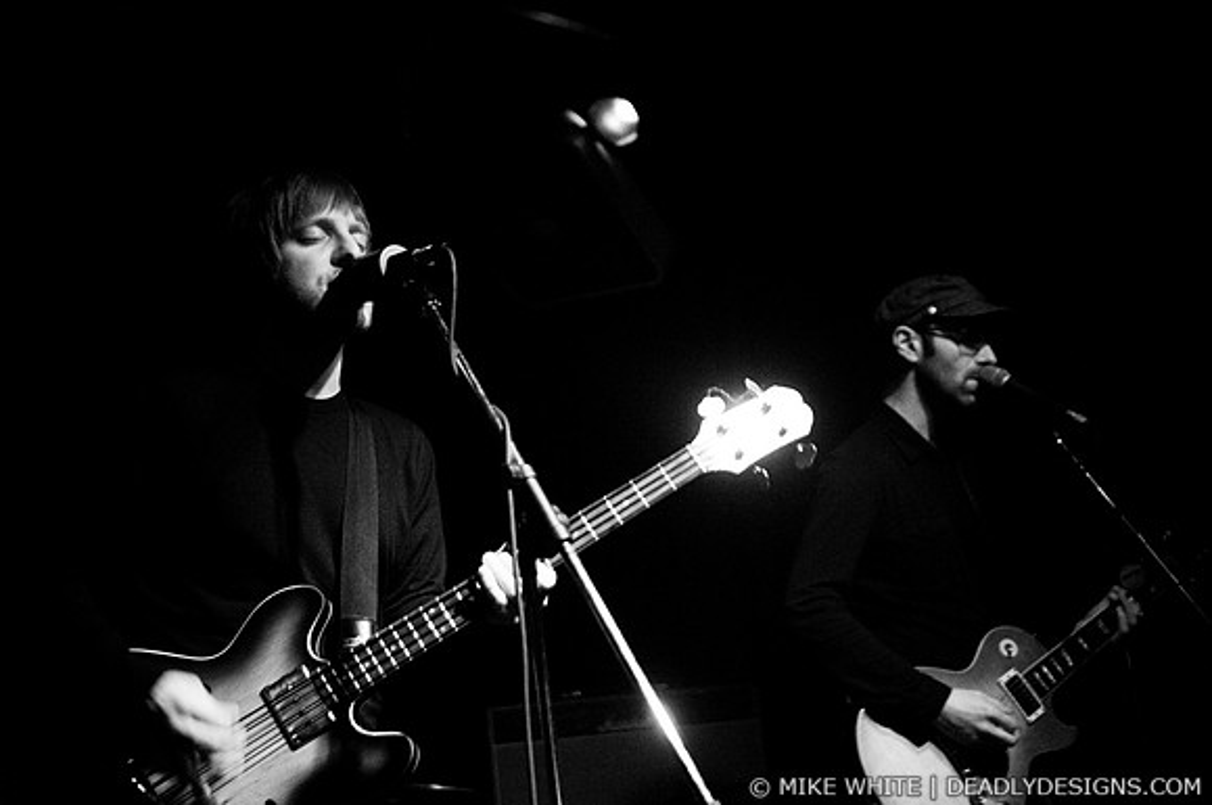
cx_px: 606
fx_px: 1513
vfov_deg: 29.8
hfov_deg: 43.7
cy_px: 402
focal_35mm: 45
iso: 1000
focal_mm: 30
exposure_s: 1/25
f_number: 1.4
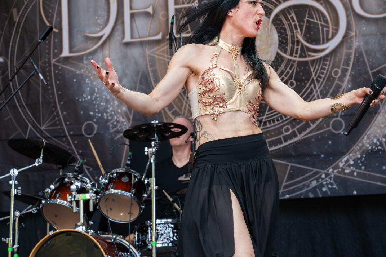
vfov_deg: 12.2
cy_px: 117
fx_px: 1200
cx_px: 196
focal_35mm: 112
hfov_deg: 18.3
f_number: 8
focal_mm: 100
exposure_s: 1/1000
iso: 4000
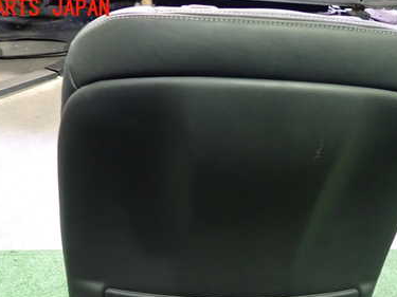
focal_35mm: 40
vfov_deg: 34.9
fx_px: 459
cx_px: 235
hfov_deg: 46.6
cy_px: 234
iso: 800
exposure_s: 1/15
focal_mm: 4.5
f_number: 2
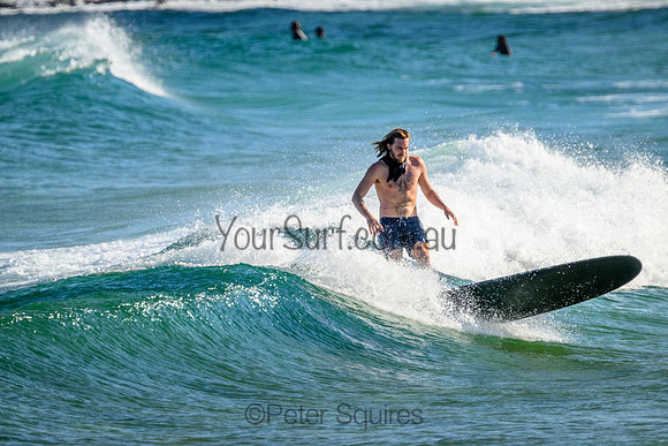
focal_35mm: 800
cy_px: 223
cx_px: 334
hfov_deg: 2.6
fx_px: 14847
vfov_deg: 1.7
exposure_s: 1/2000
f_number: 11
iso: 1400
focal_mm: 800
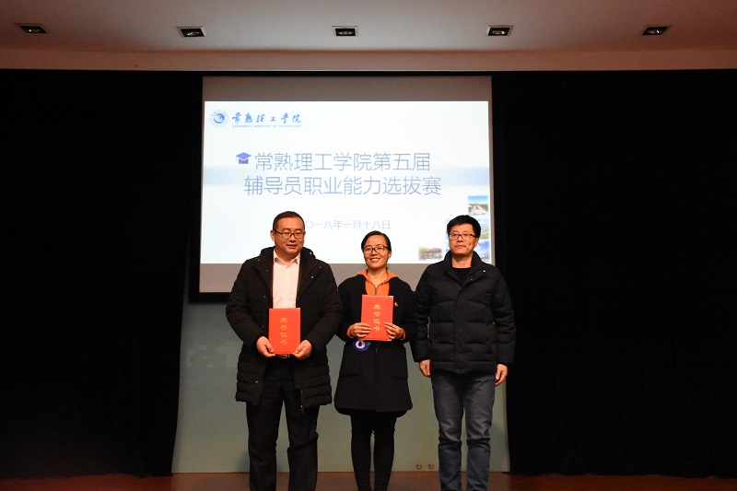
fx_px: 921
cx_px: 368
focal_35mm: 45
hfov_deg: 43.6
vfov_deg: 29.9
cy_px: 246
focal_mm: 30
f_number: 7.1
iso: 6400
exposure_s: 1/200
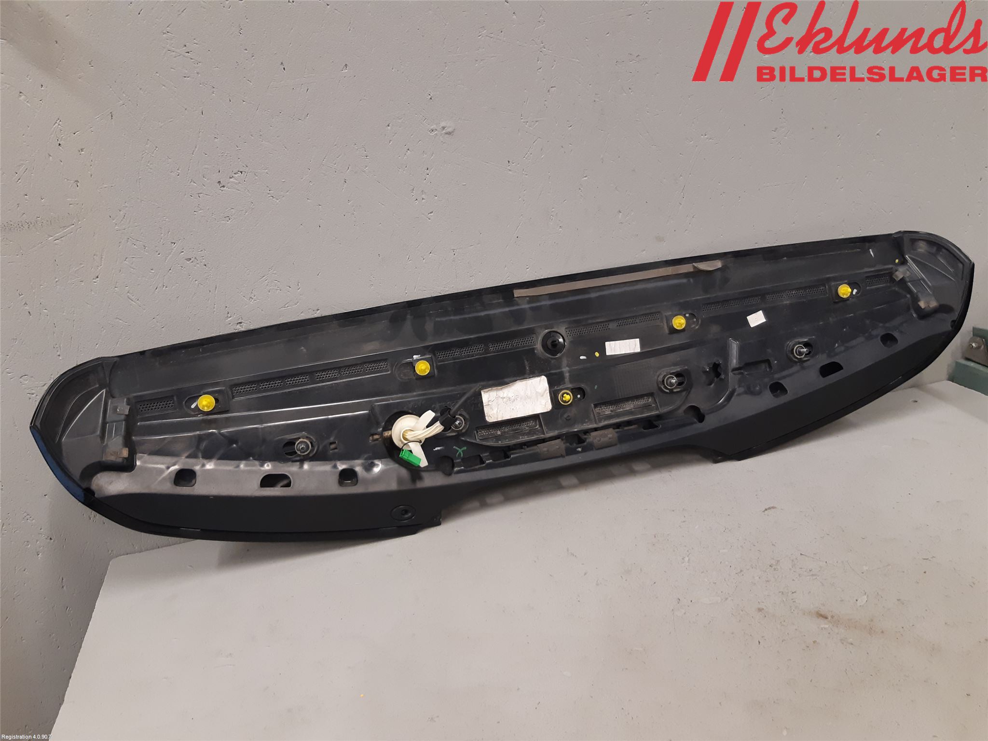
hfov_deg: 67.3
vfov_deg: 53.1
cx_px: 494
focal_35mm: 26
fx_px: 742
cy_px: 370
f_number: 1.7
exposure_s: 1/50
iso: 160
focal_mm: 3.93
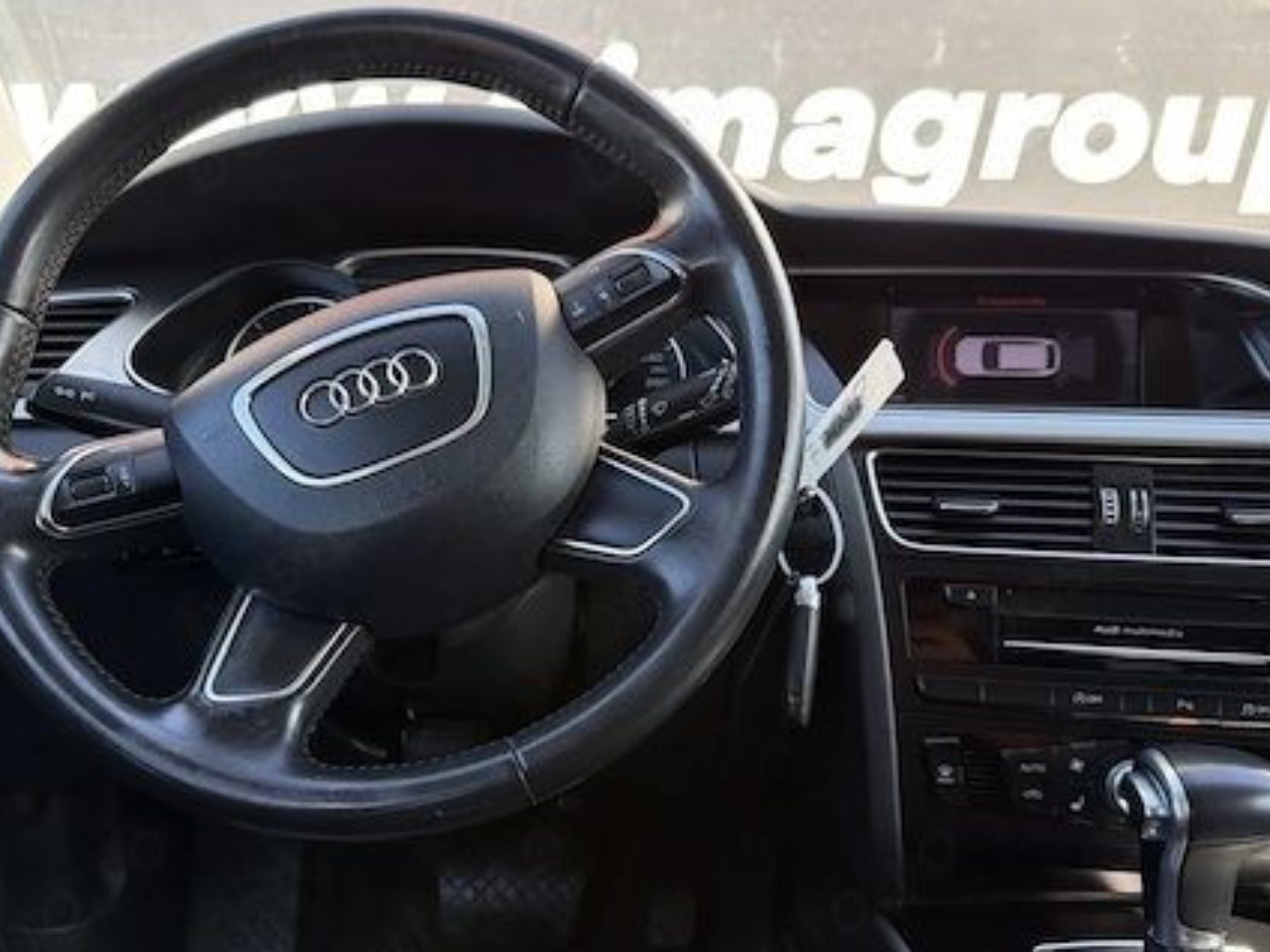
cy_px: 545
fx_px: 1247
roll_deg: -0.4
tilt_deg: -10.4
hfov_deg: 53.9
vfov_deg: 41.7
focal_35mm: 34
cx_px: 602
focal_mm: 6.76
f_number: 1.78
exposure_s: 1/197
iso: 100
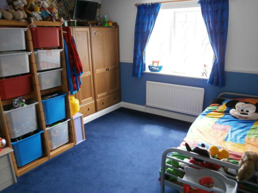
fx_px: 194
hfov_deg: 67.3
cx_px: 129
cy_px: 96
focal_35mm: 26
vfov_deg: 53.0
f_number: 2.8
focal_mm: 4.7
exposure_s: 1/30
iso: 200
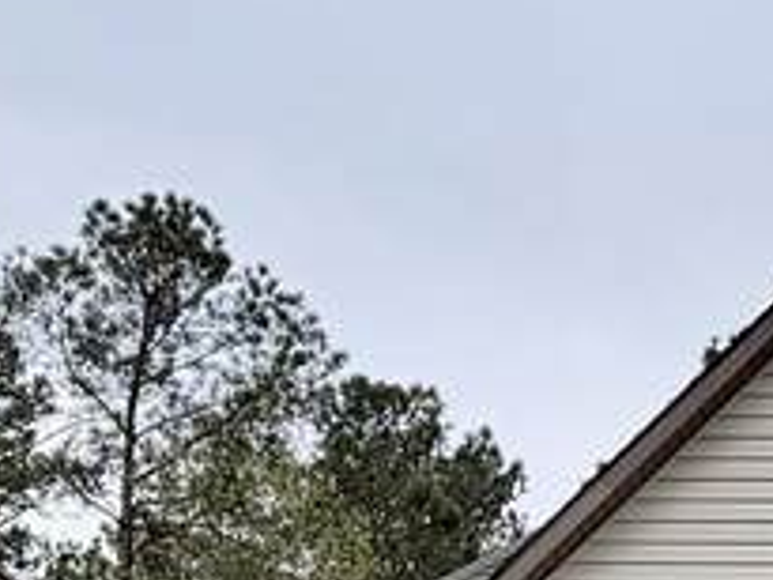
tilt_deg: +6.1
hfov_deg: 12.6
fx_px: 3352
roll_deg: +0.2
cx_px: 1097
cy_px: 1281
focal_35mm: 150
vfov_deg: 9.1
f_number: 1.78
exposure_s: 1/2299
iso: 80
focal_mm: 6.76
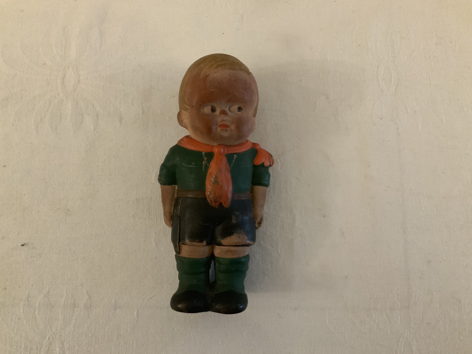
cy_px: 177
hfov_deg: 61.7
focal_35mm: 29
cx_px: 236
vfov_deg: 48.2
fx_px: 395
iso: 320
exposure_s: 1/44
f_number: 1.8
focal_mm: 3
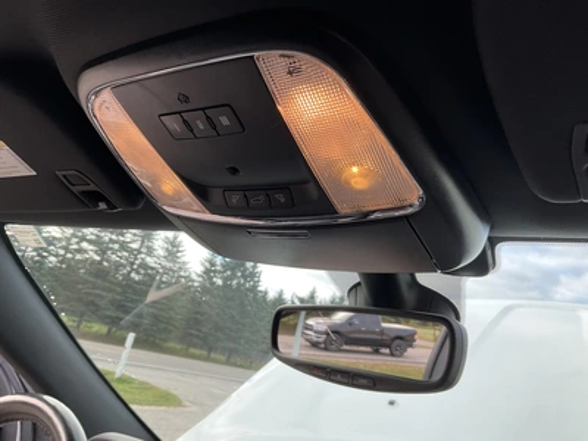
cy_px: 220
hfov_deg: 61.7
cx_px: 294
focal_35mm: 29
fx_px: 493
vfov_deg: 48.2
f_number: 1.8
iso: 20
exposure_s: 1/122
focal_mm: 3
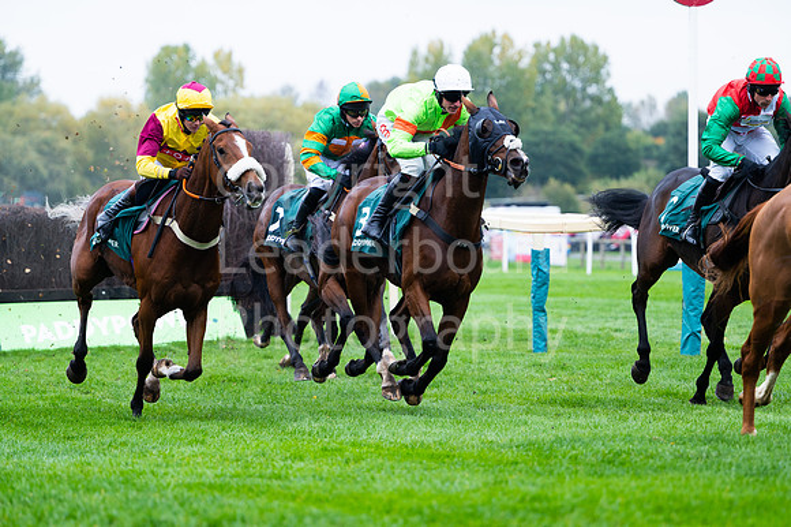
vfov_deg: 7.8
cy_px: 264
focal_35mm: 175
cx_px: 396
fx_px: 3843
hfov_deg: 11.8
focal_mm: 175
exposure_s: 1/1000
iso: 800
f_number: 4
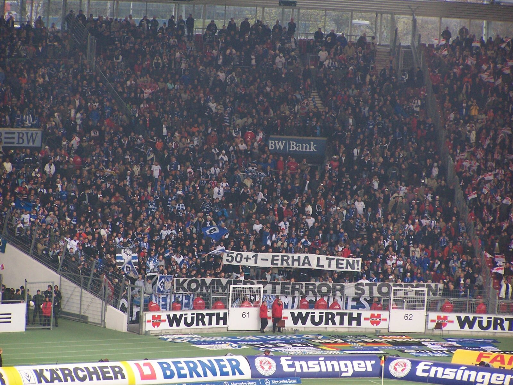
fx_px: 3972
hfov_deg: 7.4
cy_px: 192
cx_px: 256
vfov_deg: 5.5
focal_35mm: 268
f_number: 3.6
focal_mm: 44.4
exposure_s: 1/180
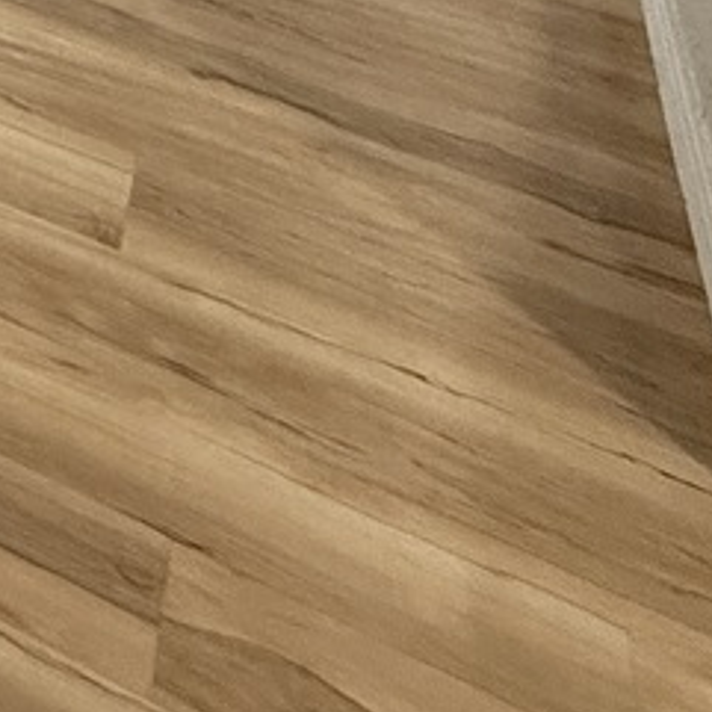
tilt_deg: -10.1
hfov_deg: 15.7
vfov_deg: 16.0
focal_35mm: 74
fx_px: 1722
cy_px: -842
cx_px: -874
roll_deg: +0.0
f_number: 2.2
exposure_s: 1/60
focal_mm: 2.22
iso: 250
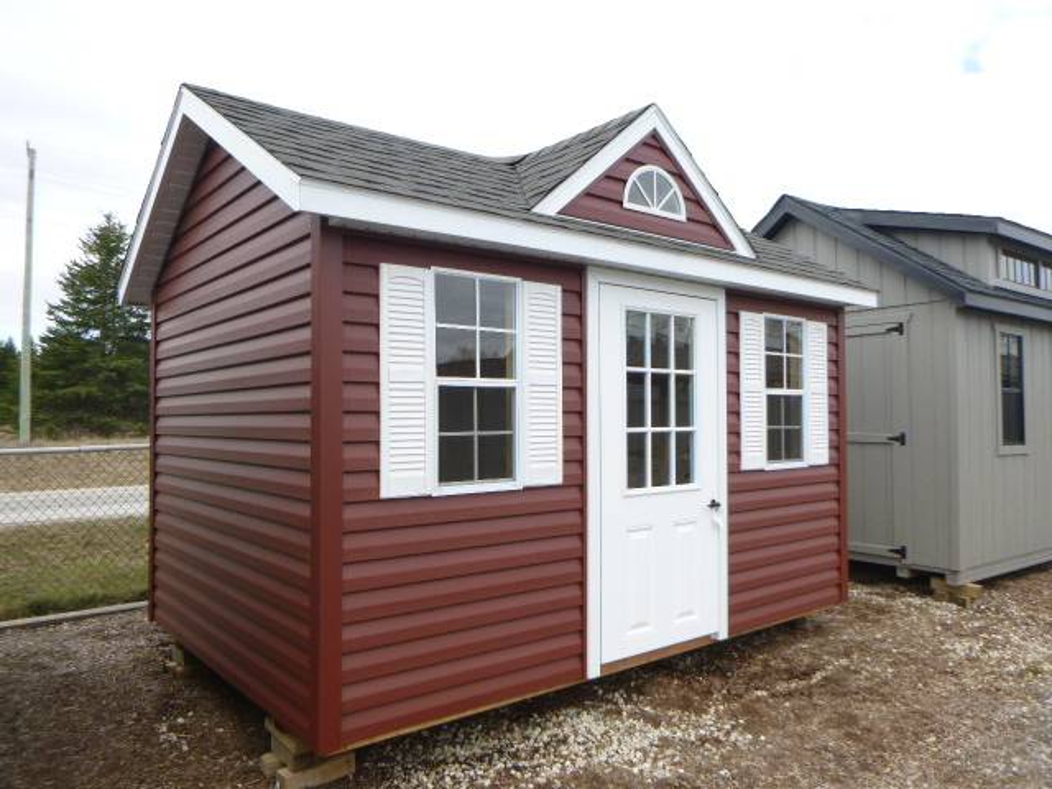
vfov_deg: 54.9
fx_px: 760
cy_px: 394
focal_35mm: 25
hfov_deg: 69.4
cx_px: 526
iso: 100
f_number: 3.9
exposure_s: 1/200
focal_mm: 4.5
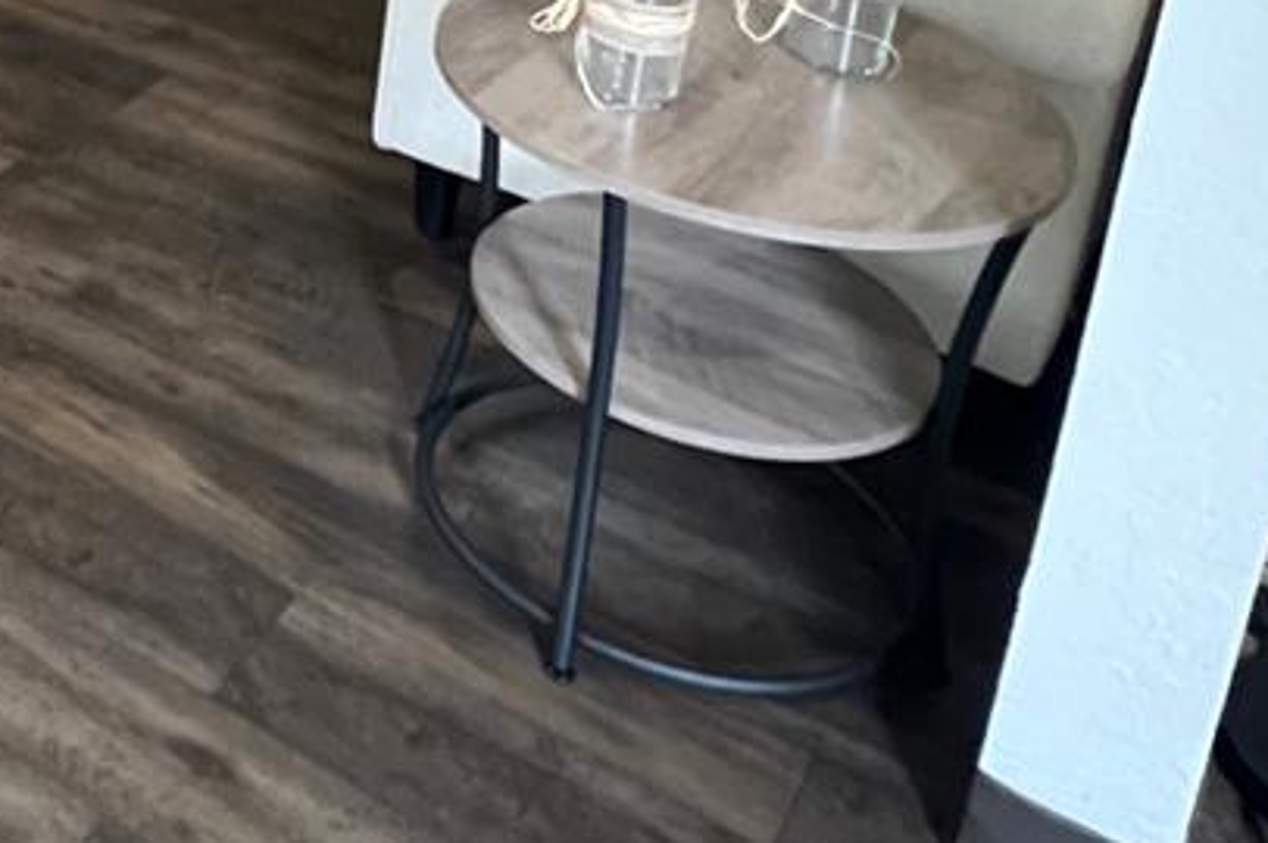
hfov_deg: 32.2
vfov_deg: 23.4
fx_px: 1760
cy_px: -293
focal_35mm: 50
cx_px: -289
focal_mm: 1.57
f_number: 1.8
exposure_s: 1/60
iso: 500
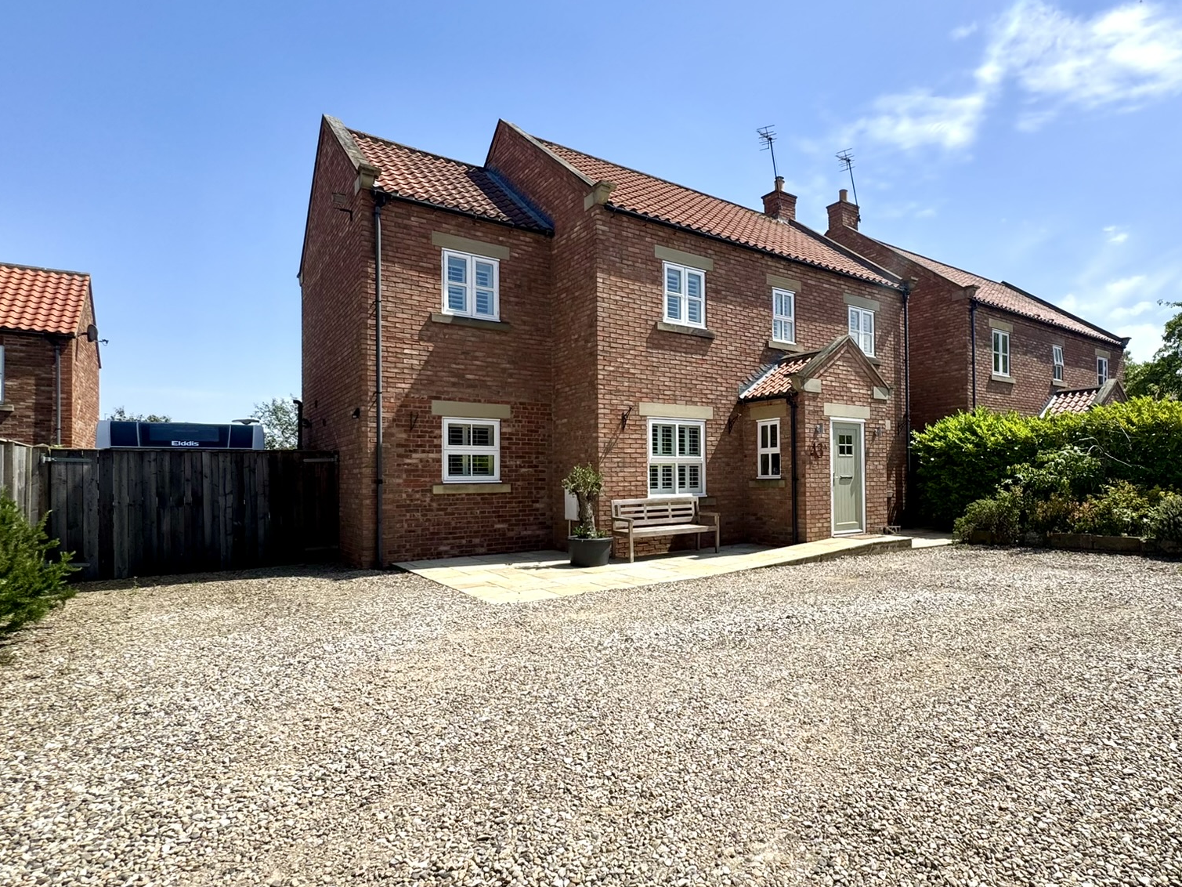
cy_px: 468
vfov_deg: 68.6
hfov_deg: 82.9
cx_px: 746
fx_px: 649
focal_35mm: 19
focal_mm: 2.22
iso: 50
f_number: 2.2
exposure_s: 1/1880
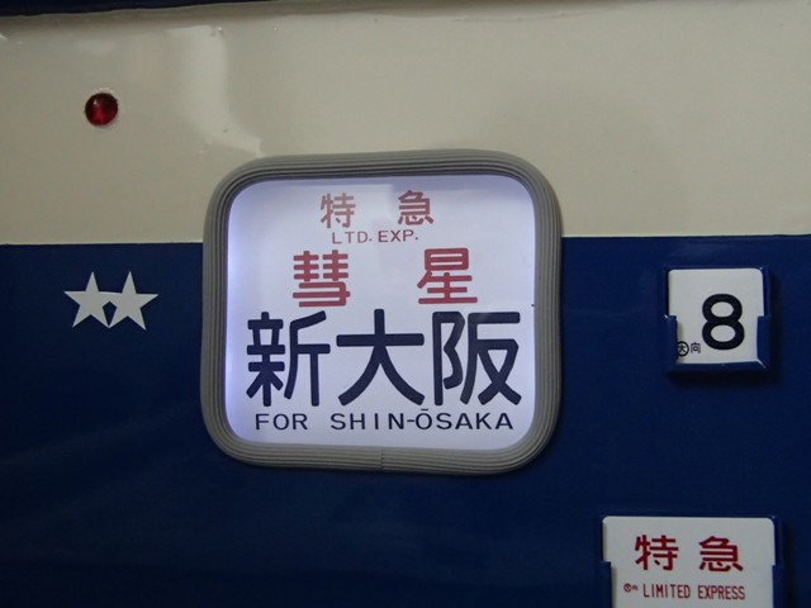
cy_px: 304
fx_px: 867
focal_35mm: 37
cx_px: 406
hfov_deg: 50.1
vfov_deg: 38.7
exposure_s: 1/50
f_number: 4.7
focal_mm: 6.64
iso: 800
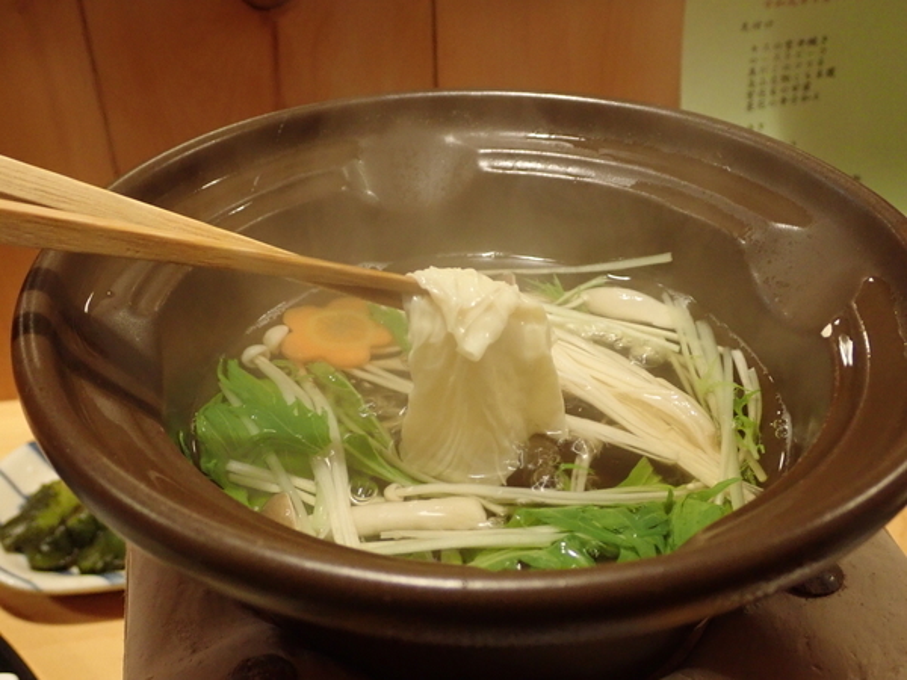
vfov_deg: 33.6
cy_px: 340
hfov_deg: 43.9
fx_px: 1127
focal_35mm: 43
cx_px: 454
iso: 800
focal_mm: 7.86
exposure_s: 1/25
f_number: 2.9
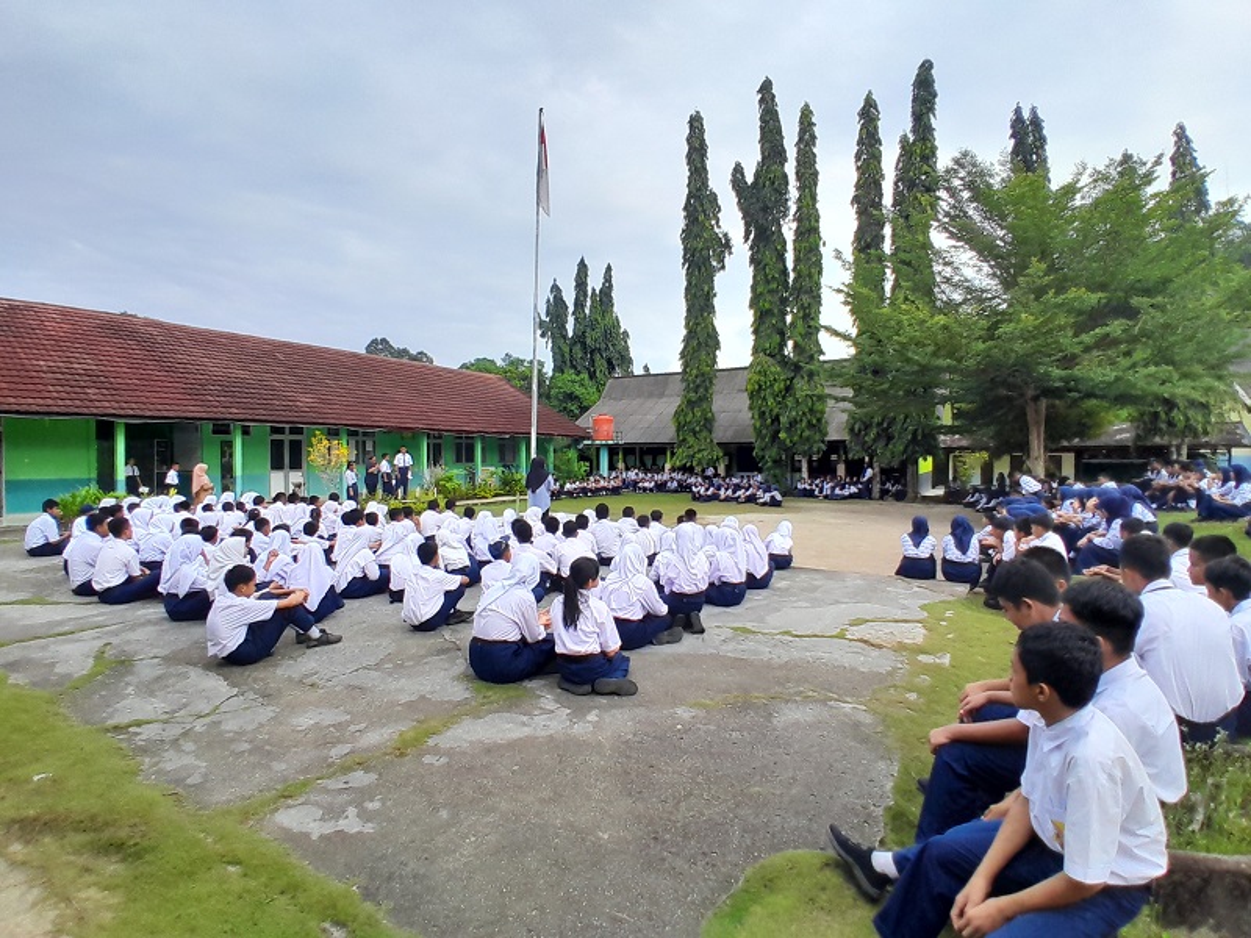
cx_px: 626
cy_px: 469
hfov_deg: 91.0
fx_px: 614
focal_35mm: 17
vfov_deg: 74.7
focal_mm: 1.46
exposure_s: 1/561
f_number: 2.2
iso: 40
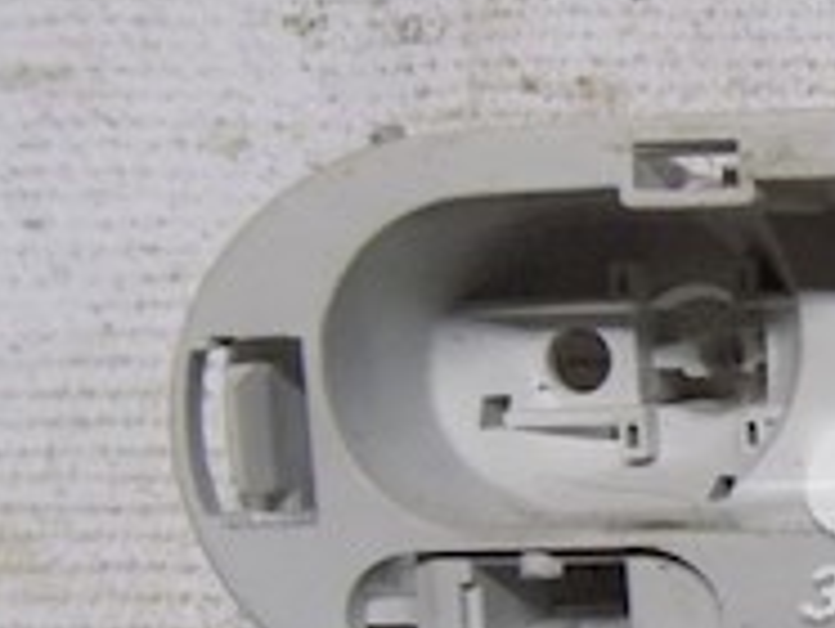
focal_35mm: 79
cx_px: 1315
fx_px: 1908
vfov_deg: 18.6
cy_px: 467
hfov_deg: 20.5
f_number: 3.1
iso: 280
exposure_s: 1/30
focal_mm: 4
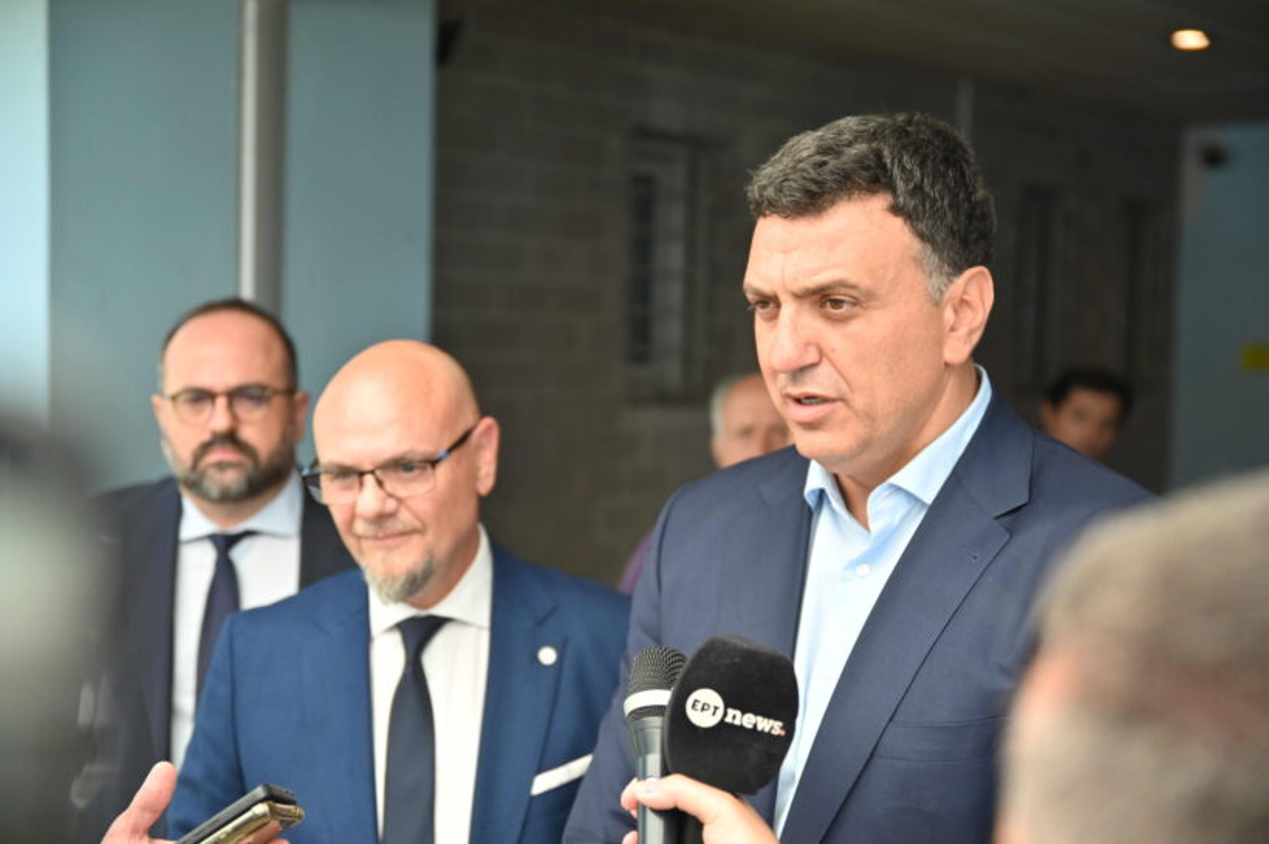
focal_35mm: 52
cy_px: 422
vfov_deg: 25.9
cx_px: 634
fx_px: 1831
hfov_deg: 38.2
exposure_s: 1/1000
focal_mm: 52
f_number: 2.8
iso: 640
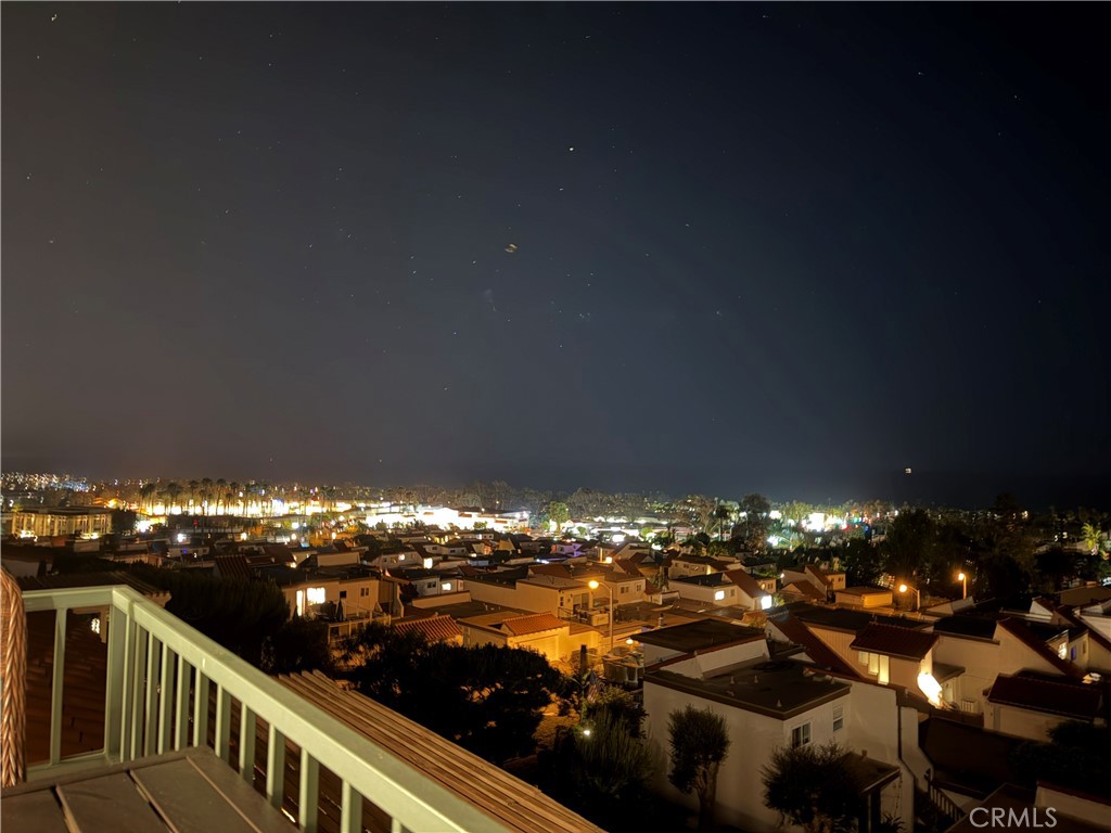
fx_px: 770
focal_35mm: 24
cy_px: 416
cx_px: 556
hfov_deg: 71.6
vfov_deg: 56.8
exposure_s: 1/2
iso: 1250
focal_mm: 6.76
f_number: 1.78
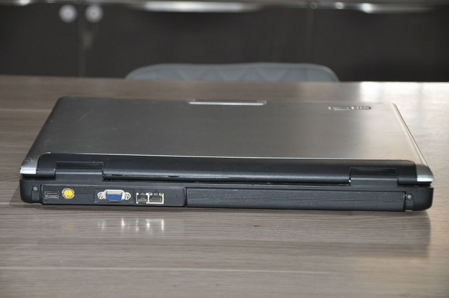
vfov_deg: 13.4
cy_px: 149
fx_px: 1271
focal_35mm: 102
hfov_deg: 20.0
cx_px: 224
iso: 800
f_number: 5
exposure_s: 1/60
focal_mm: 68
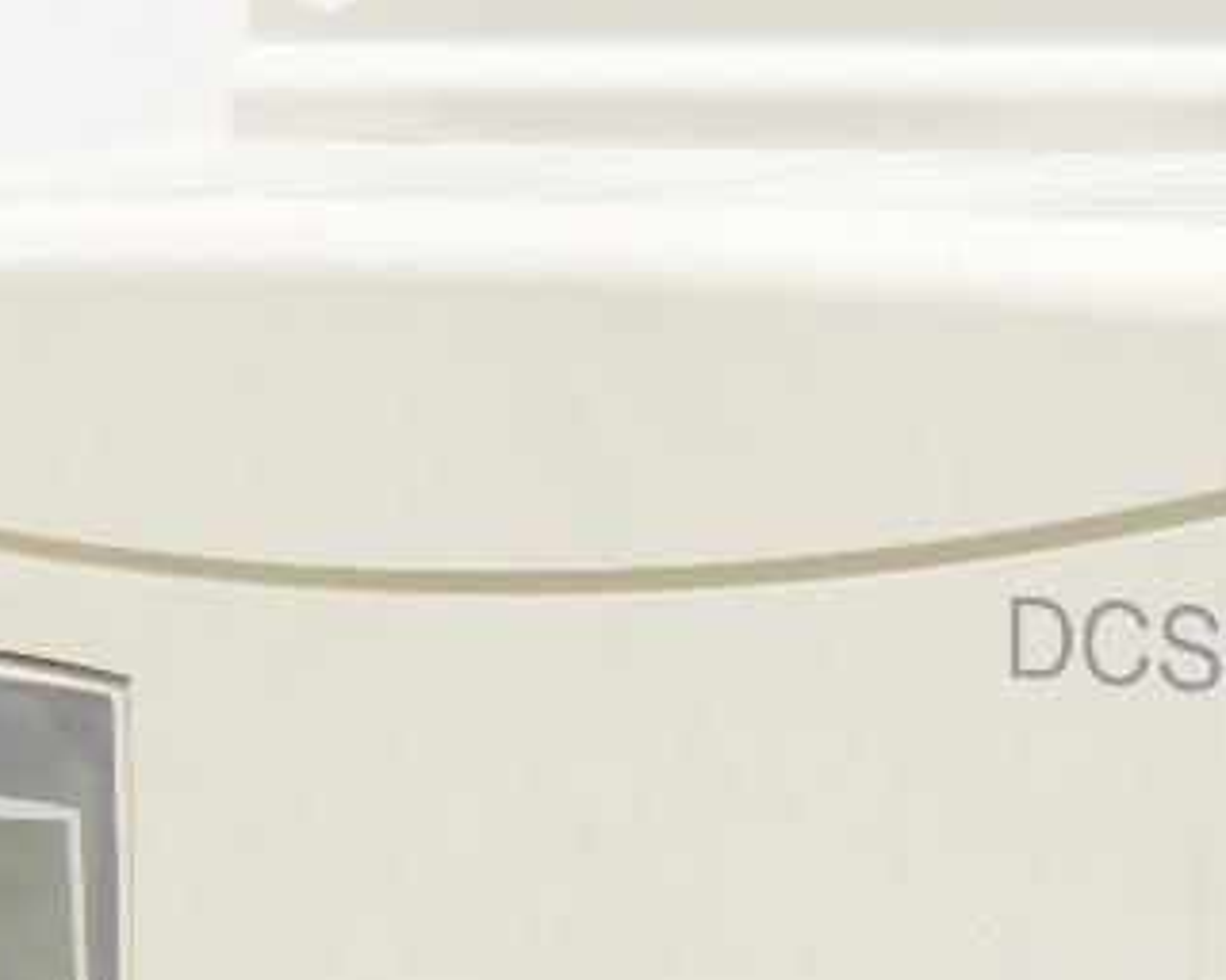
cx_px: 701
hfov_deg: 11.2
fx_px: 6241
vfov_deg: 8.8
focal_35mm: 172
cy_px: 1344
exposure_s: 1/15
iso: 400
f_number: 3.5
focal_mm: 8.3
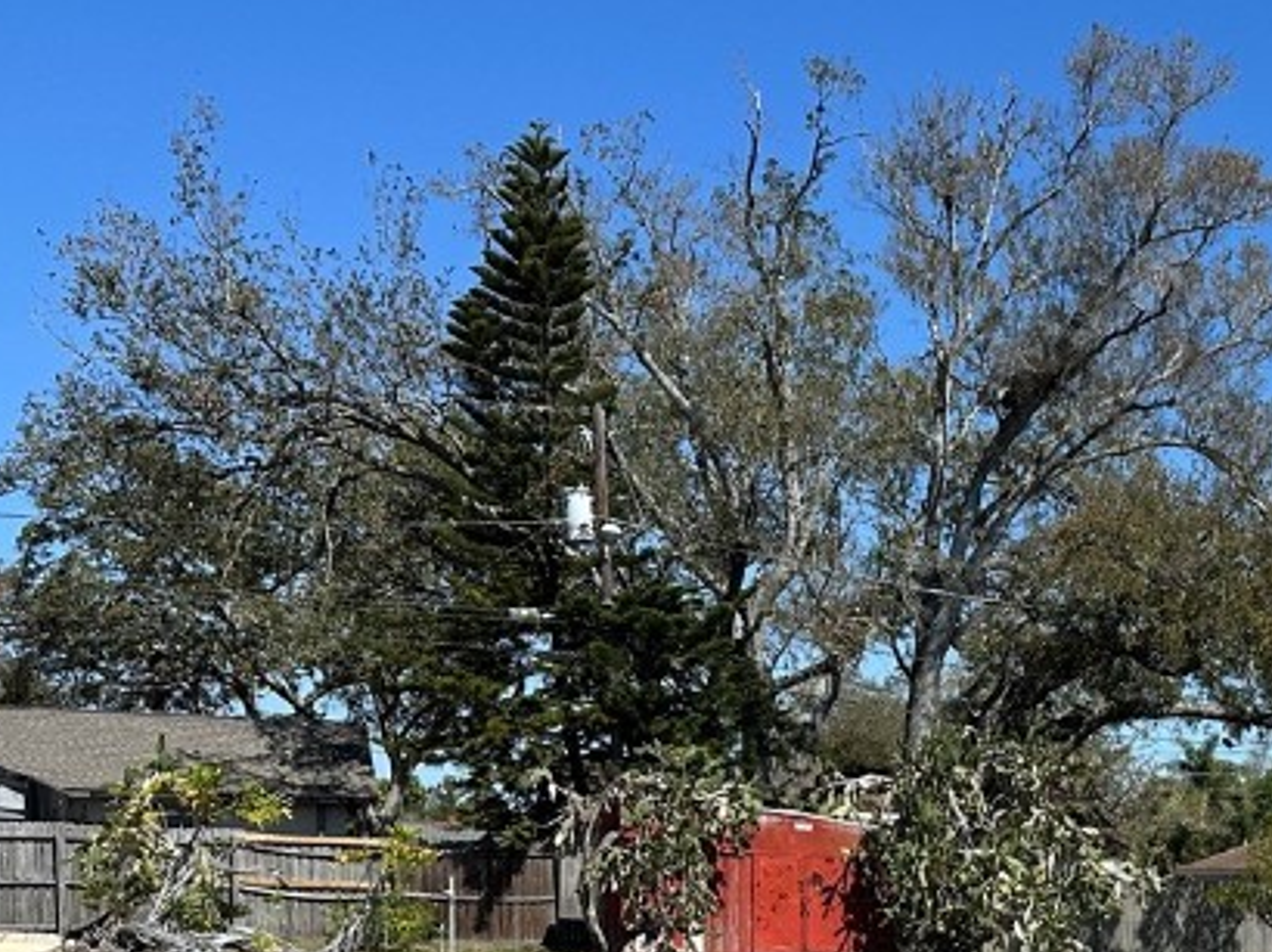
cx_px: 1244
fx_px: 2203
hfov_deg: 30.2
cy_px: 1061
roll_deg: -1.0
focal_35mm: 60
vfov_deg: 22.9
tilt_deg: -4.7
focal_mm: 6.86
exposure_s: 1/5000
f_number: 1.78
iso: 80
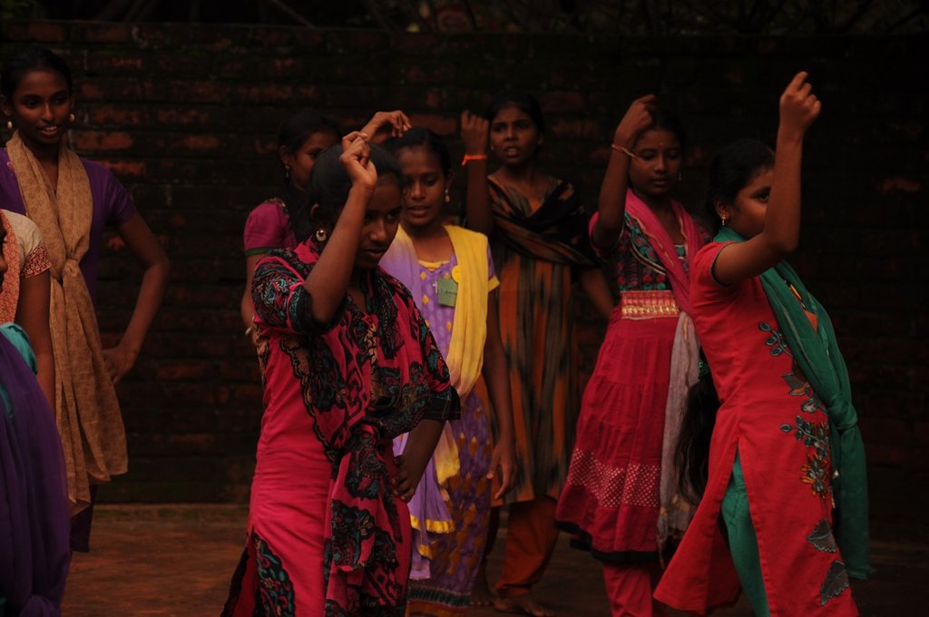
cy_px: 308
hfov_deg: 13.1
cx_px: 464
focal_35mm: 158
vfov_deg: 8.7
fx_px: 4059
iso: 250
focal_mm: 105
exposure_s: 1/60
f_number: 5.6
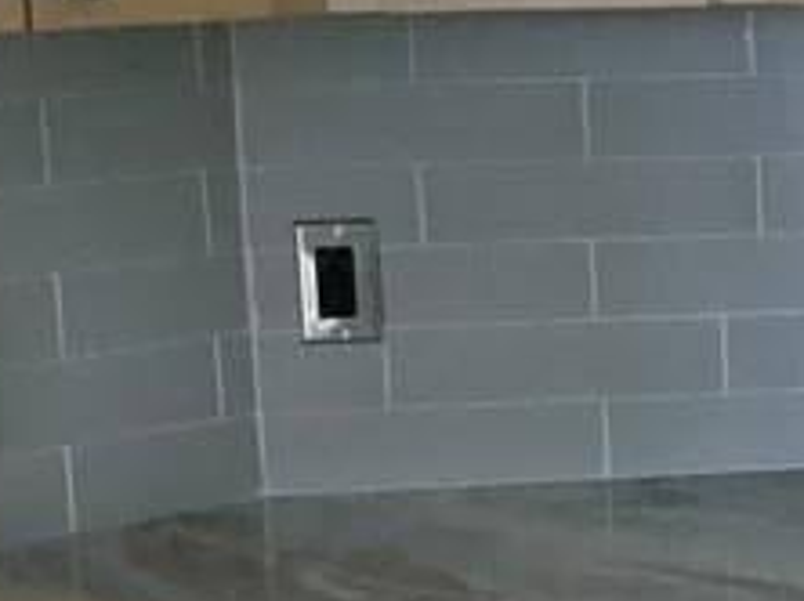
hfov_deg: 12.8
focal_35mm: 134
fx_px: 3109
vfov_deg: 11.0
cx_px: 1626
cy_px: 272
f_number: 1.8
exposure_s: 1/60
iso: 250
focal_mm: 3
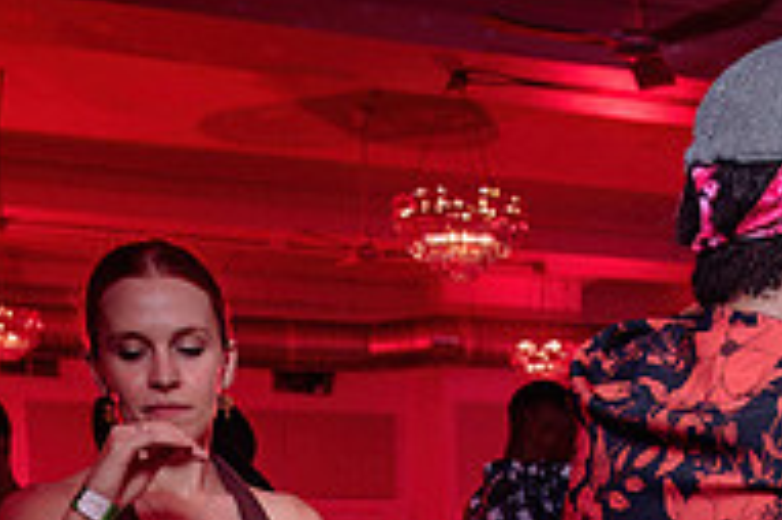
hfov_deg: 27.3
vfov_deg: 16.8
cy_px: 788
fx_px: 1584
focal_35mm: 73
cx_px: 606
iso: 800
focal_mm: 24
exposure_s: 1/60
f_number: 3.5
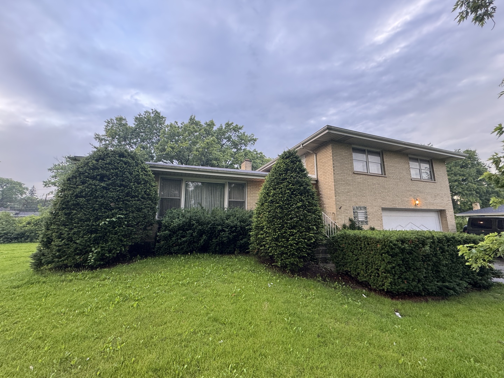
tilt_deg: +9.7
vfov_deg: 85.7
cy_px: 189
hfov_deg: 102.1
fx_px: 204
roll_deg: -0.2
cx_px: 252
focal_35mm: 14
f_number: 2.2
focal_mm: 2.22
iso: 100
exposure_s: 1/99
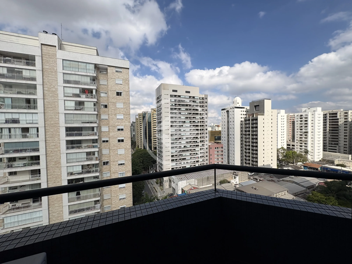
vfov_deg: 85.7
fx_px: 142
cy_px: 132
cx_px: 176
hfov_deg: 102.1
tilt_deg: -1.2
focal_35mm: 14
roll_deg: +1.2
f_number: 2.2
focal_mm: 2.22
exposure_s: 1/2584
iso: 50
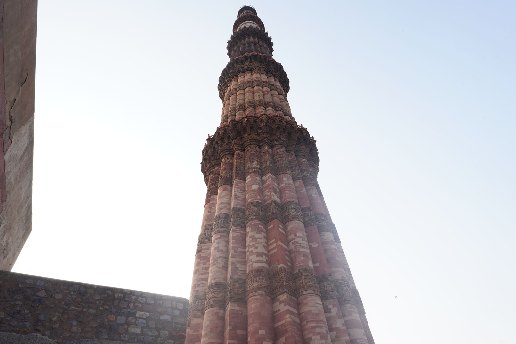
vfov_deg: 53.1
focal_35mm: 24
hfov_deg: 73.7
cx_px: 258
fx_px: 344
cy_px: 172
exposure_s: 1/100
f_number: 16
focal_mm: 24
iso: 640
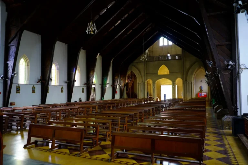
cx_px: 124
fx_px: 193
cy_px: 82
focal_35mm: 28
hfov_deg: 65.5
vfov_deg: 46.4
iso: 500
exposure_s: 1/60
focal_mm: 28
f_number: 2
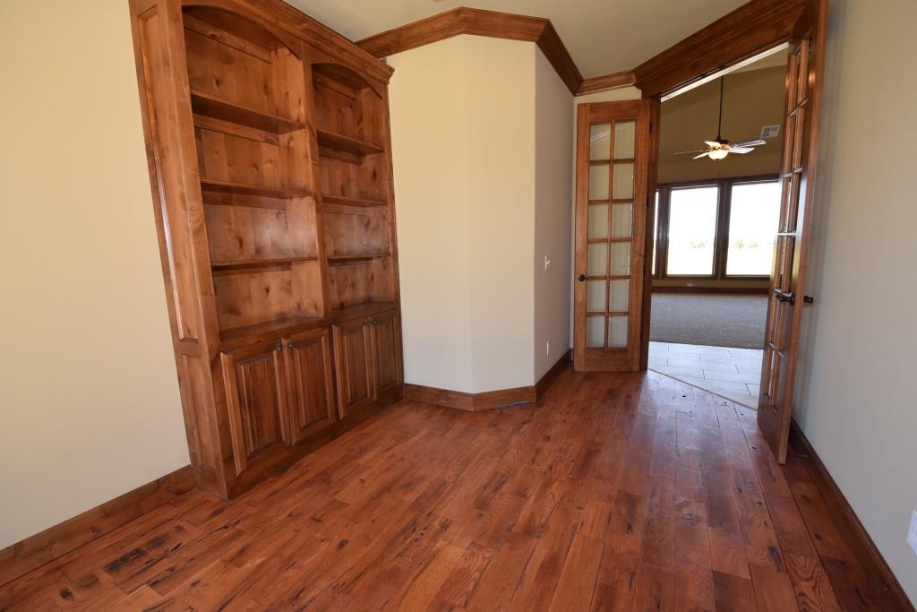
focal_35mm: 15
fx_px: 382
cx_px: 458
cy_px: 306
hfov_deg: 100.4
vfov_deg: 77.3
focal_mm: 10
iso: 800
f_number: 5.6
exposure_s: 1/125
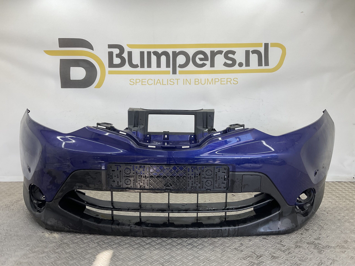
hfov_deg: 61.7
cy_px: 133
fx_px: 297
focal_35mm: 29
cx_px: 178
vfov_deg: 48.2
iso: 16
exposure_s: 1/127
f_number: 1.8
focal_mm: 3
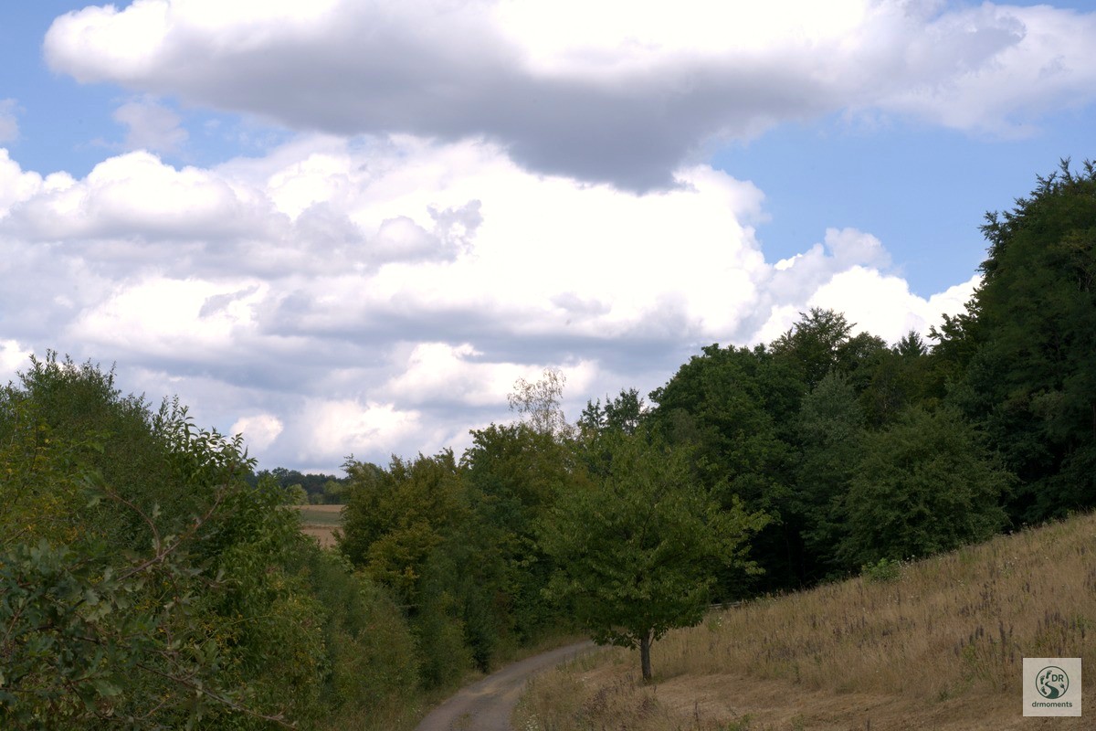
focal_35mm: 90
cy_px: 366
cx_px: 548
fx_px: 2740
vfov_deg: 15.2
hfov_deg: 22.6
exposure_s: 1/125
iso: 400
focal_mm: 90
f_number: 22
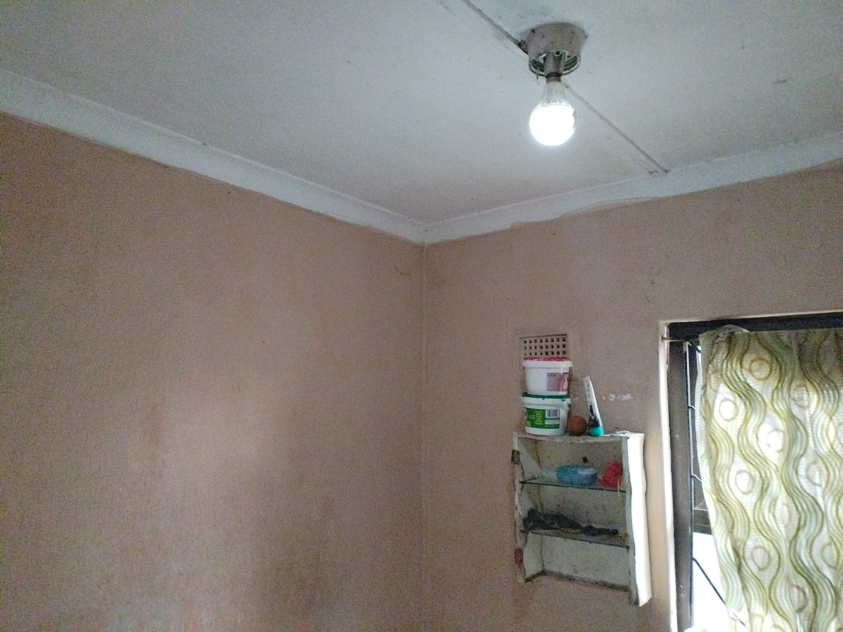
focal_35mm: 26
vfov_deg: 53.1
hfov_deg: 67.3
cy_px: 316
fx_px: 633
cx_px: 422
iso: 1672
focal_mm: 4.25
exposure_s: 1/100
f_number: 1.8
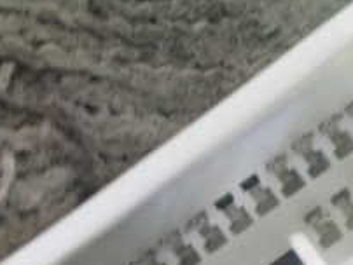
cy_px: 221
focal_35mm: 89
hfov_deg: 21.9
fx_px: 909
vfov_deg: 16.5
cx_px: 225
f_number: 2.3
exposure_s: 1/100
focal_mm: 5.4
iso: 800
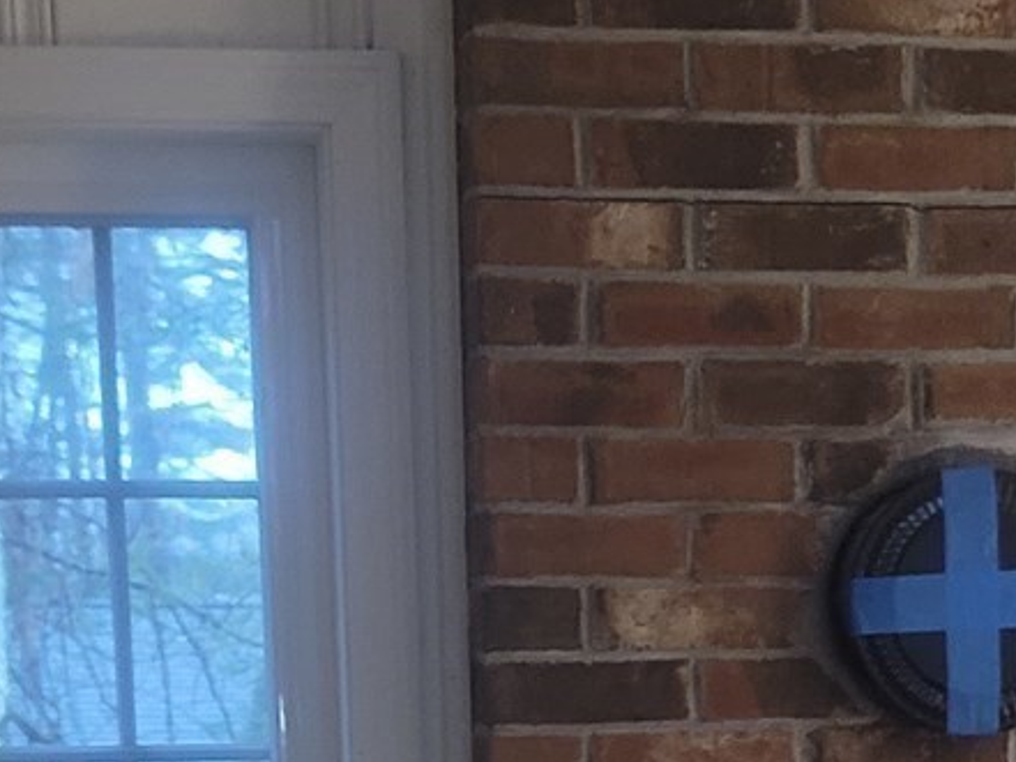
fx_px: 3406
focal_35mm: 116
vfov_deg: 11.9
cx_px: 684
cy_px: 1326
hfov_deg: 16.9
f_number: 1.8
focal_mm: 7
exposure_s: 1/24
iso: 640
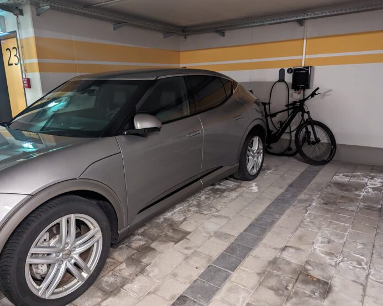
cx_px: 172
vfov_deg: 54.9
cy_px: 147
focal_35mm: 26
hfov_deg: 65.9
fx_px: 295
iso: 1292
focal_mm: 6.81
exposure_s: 1/24.4
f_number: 1.85
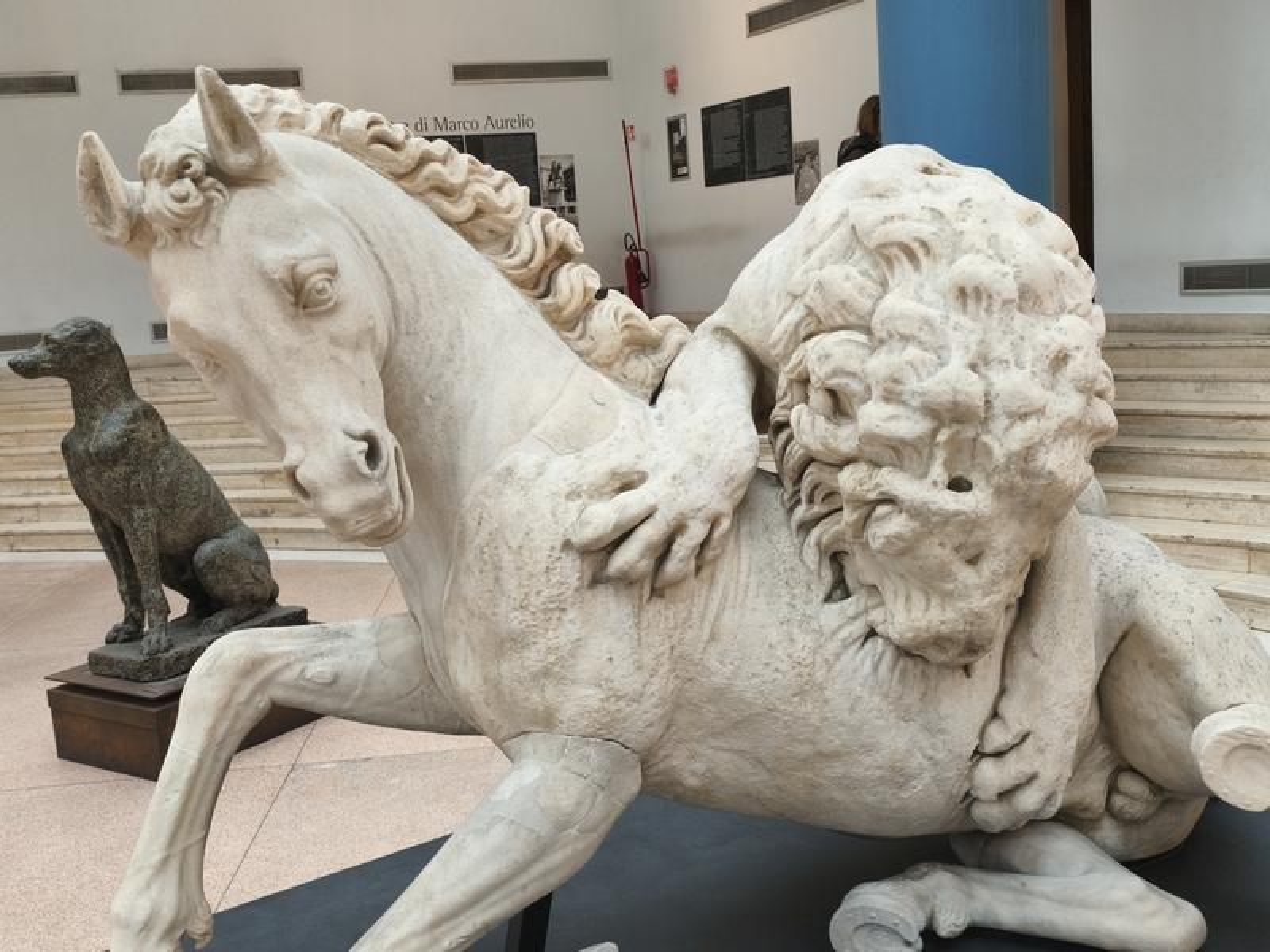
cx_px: 635
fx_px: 1284
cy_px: 476
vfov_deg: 40.7
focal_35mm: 35
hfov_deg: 52.6
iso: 80
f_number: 1.65
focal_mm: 6.14
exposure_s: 1/99.9
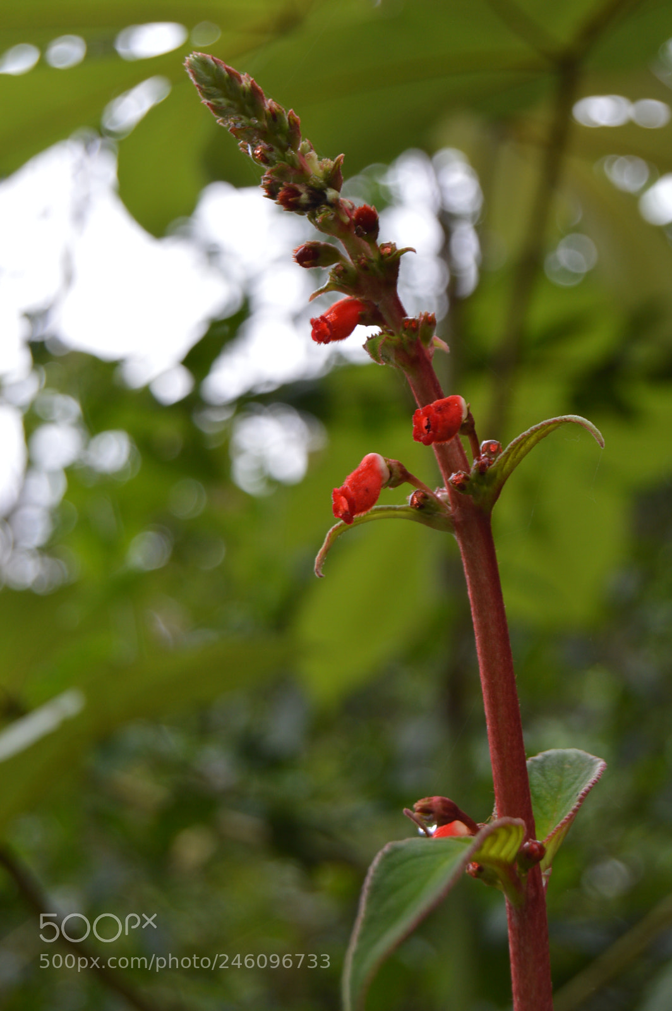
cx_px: 336
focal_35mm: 82
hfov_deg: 16.5
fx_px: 2314
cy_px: 506
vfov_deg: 24.6
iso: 140
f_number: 5.6
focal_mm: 55
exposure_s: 1/125
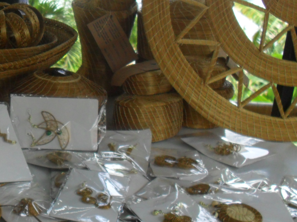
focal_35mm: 87
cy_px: 62
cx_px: 21
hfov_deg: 21.9
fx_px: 746
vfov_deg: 16.9
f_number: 3.2
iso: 100
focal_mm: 6.3
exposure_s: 1/250
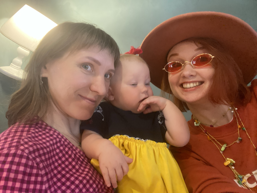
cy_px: 96
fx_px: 171
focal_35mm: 23
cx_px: 128
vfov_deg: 58.9
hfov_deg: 73.9
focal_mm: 2.71
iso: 400
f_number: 2.2
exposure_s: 1/37
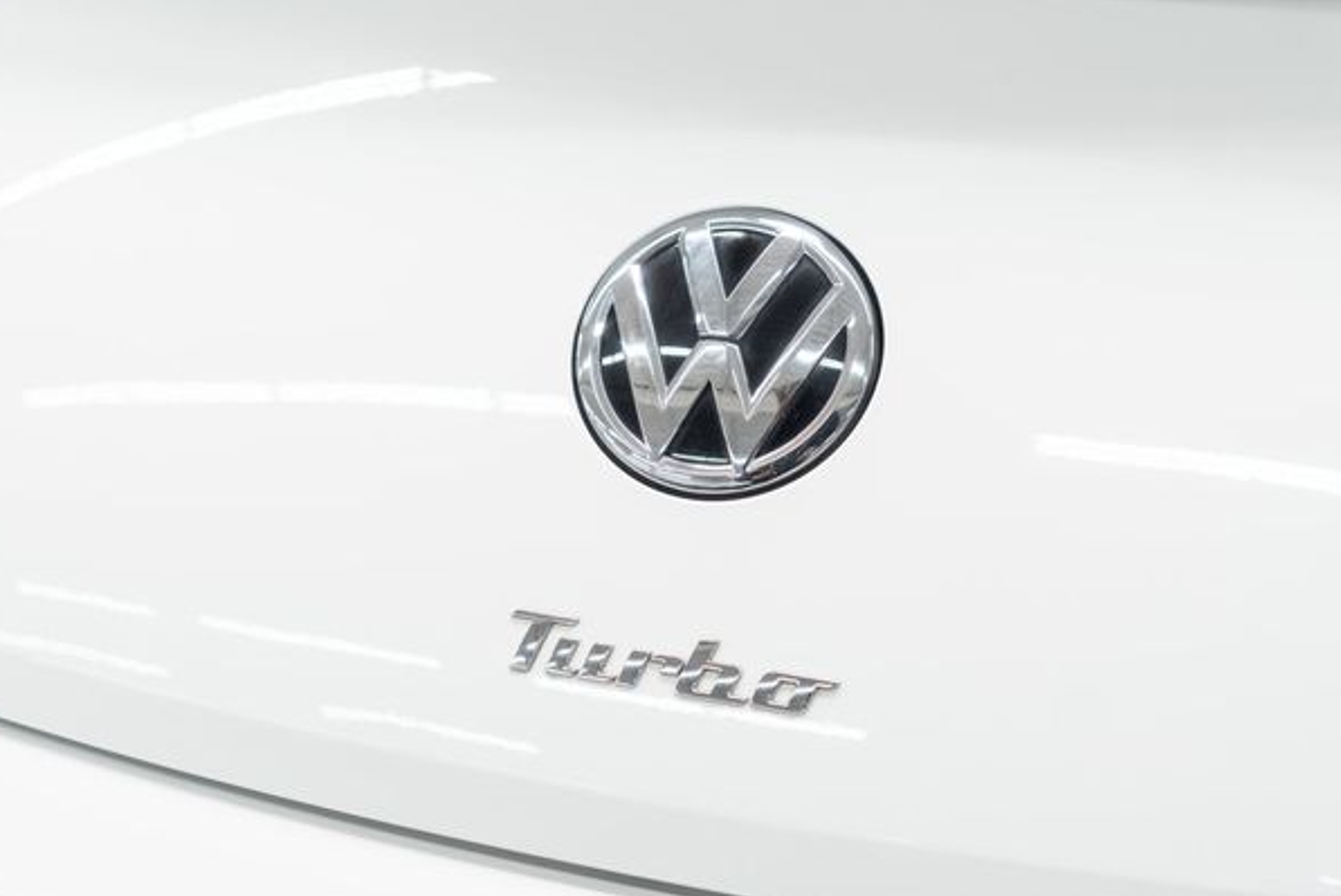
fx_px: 1677
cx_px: 687
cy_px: 457
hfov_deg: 43.6
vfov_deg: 29.9
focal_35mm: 45
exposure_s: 1/40
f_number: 3.2
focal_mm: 28
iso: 200
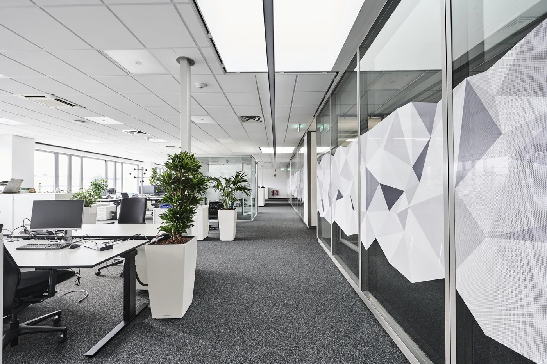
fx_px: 213
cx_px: 274
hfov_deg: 104.3
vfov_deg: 81.2
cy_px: 182
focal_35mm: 14
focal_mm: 14
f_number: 6.3
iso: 125
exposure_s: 1/8
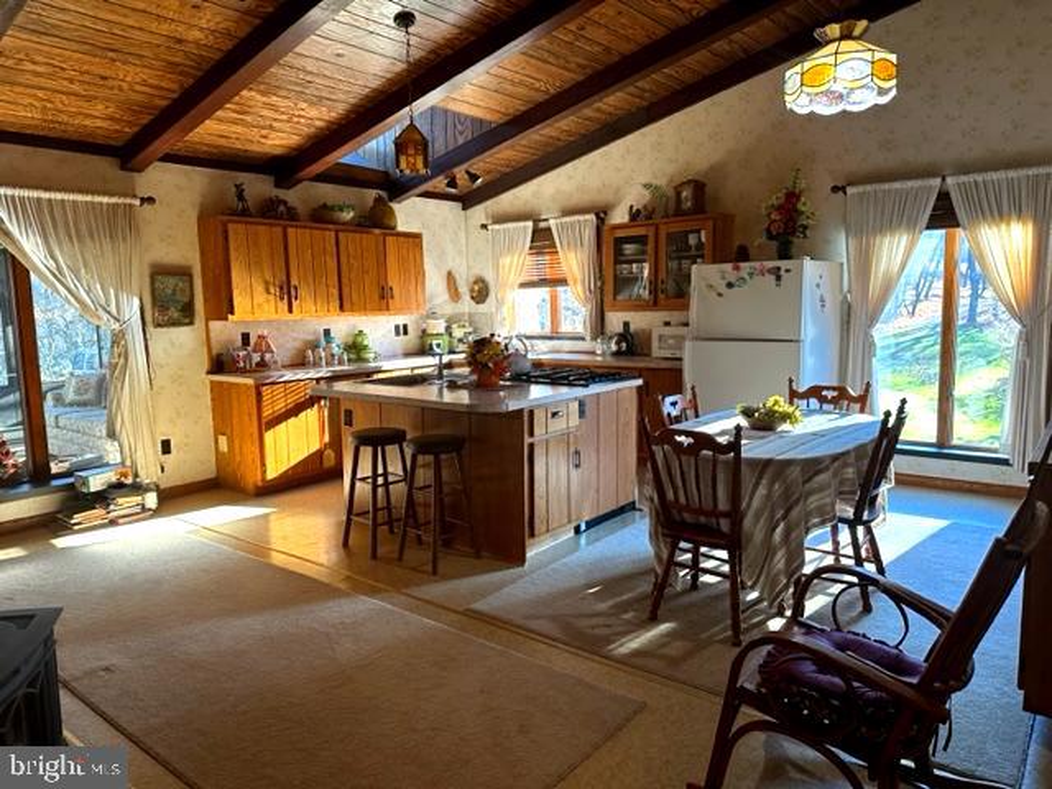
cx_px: 526
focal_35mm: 24
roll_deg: +1.3
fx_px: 729
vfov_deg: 56.8
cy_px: 394
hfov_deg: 71.6
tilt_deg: -6.9
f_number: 1.78
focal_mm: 6.86
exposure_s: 1/120
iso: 160
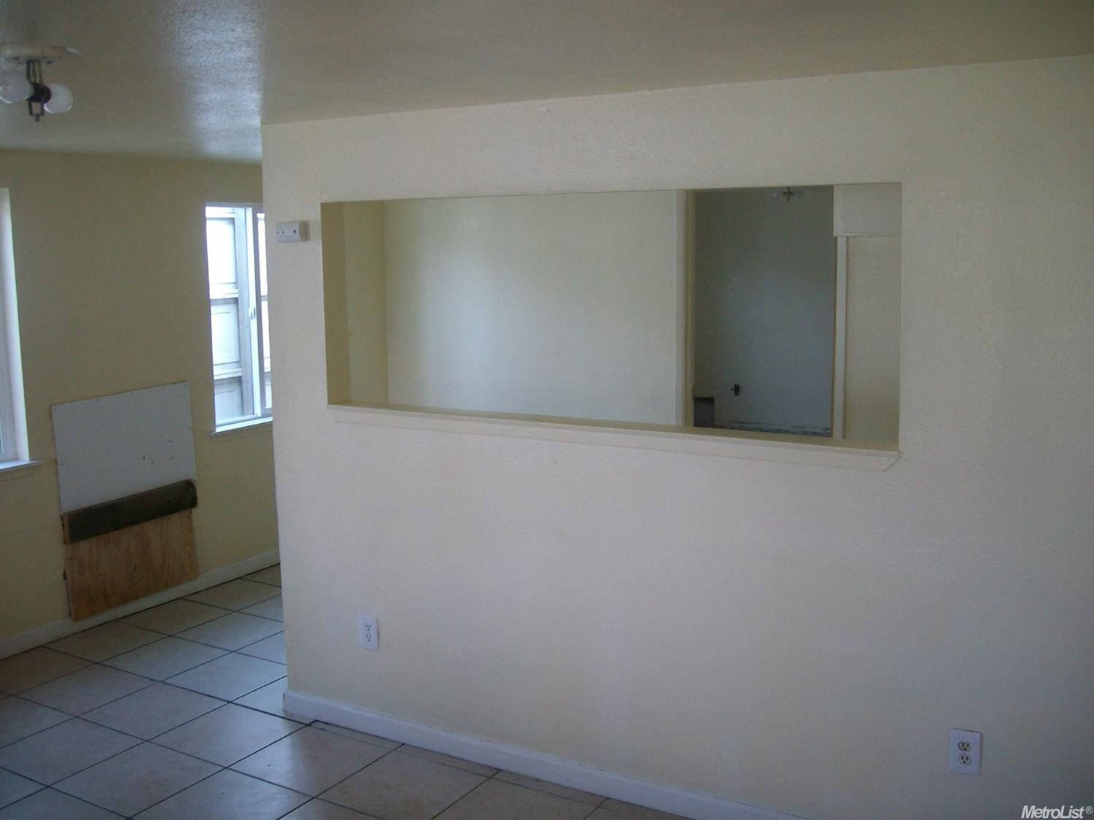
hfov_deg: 52.6
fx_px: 1106
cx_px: 547
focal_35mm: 35
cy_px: 410
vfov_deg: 40.7
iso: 100
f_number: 2.8
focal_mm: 5.8
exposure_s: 1/40
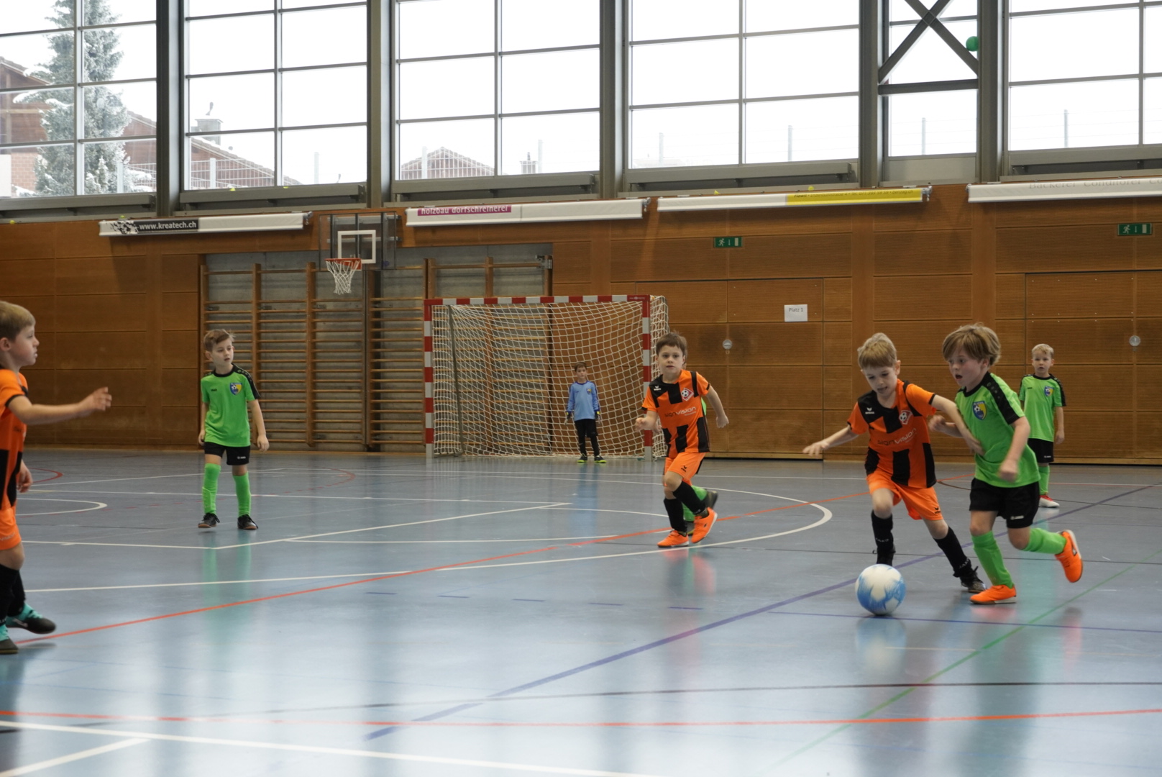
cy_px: 388
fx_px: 1938
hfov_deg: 33.4
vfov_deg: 22.7
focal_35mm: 60
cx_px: 581
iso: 1250
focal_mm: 40
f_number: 5
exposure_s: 1/160
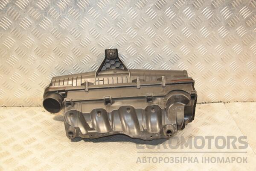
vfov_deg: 29.9
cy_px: 86
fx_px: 320
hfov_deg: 43.6
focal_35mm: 45
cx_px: 128
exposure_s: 1/125
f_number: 5
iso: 800
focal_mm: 30
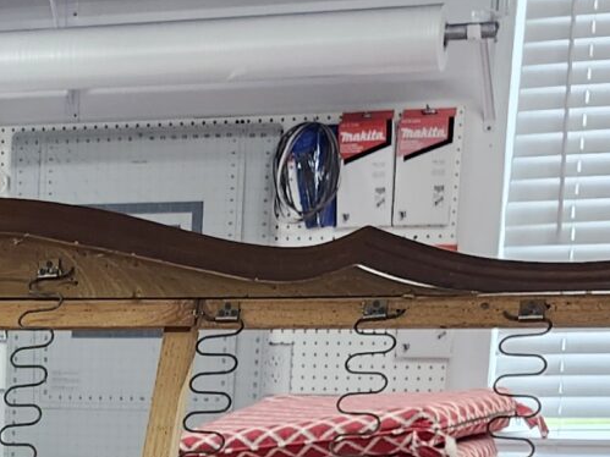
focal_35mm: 118
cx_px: -235
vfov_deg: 11.7
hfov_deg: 15.7
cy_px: 778
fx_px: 2079
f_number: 1.8
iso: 160
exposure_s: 1/120
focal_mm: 5.54
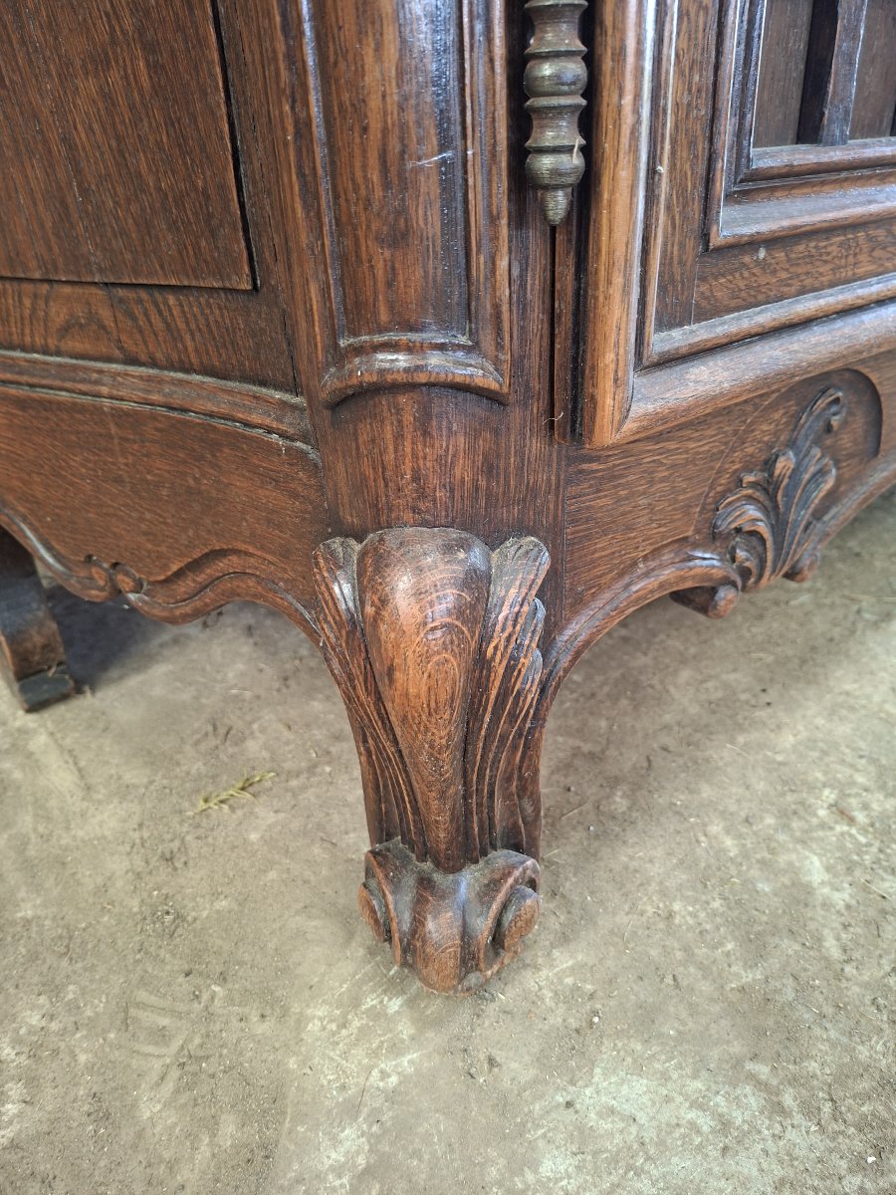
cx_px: 448
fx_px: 794
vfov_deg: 73.9
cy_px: 598
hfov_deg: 58.9
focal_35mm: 23
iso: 320
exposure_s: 1/33
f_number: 1.8
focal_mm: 5.54
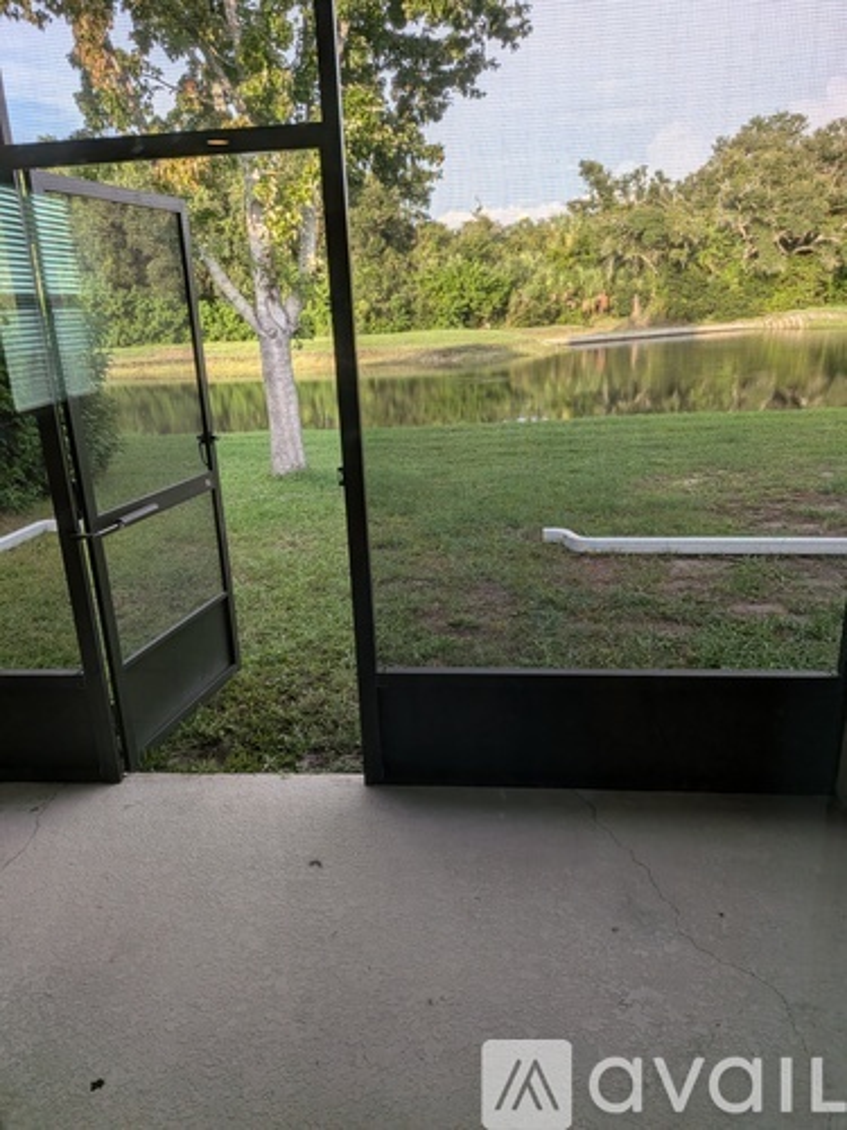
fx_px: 783
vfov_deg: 71.6
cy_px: 565
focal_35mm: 24
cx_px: 424
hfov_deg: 56.8
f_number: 1.7
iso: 59
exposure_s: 1/275
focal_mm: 4.53
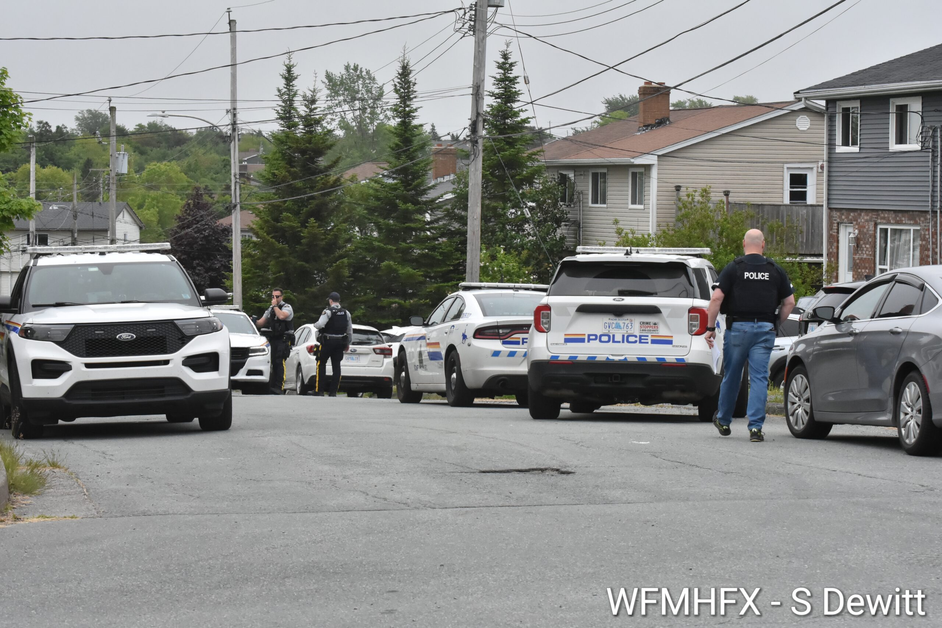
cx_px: 471
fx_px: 2747
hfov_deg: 19.5
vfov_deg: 13.0
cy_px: 314
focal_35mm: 105
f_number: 8
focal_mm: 70
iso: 1600
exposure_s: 1/2000
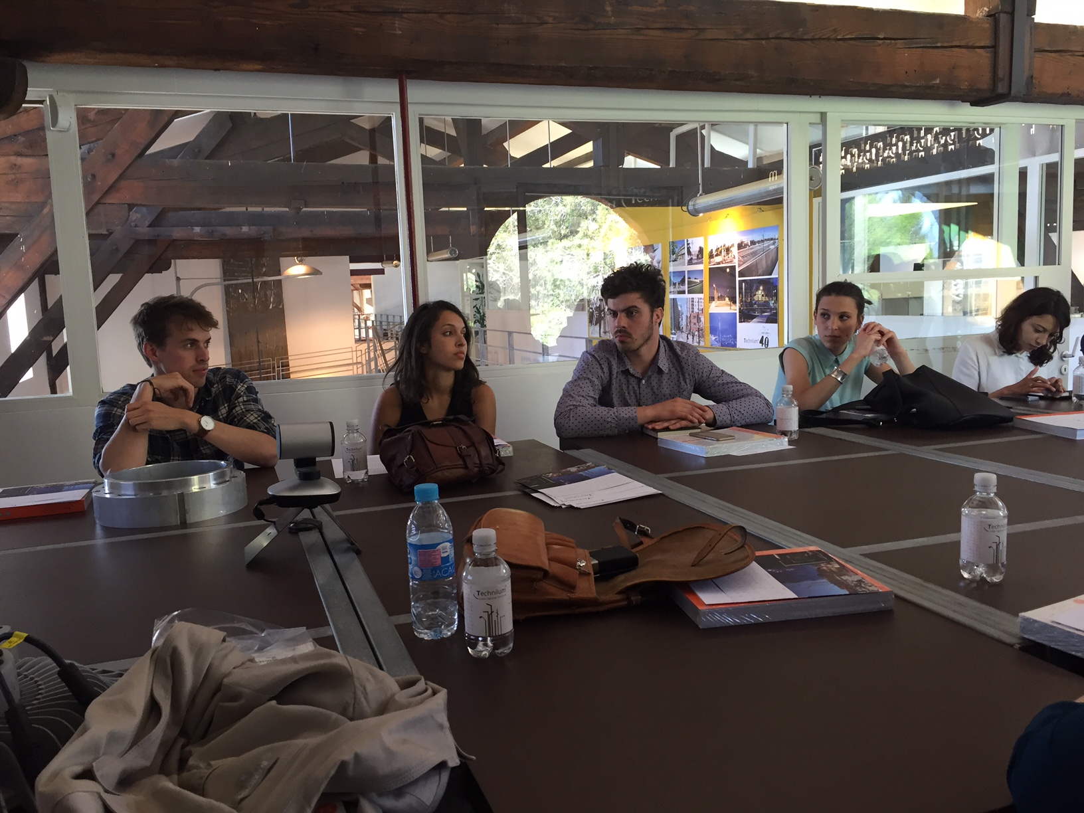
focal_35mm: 29
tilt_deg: -7.4
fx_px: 908
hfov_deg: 61.7
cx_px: 542
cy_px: 406
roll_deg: +2.5
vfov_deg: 48.2
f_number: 2.2
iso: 100
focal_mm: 4.15
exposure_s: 1/33
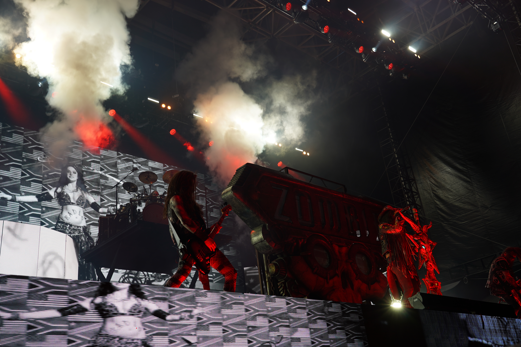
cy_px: 174
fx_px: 506
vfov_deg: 37.9
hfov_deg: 54.4
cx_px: 260
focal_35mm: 35
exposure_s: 1/60
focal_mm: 35
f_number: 4.5
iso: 100
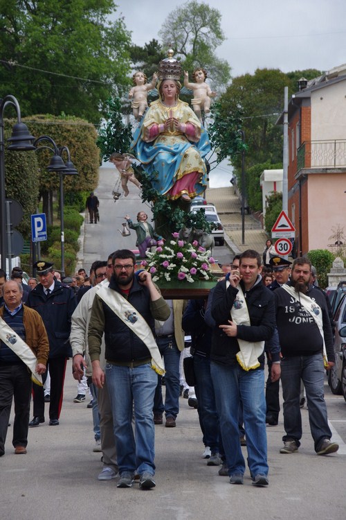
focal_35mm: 157
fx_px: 2263
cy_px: 260
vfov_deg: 13.1
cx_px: 173
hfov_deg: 8.7
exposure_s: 1/250
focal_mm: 105
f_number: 8
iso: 160
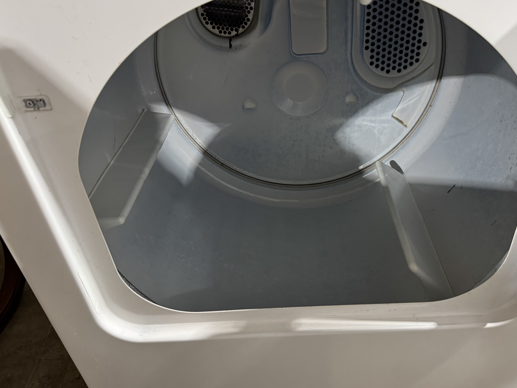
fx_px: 418
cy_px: 178
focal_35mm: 28
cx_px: 287
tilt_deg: -35.1
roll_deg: +4.2
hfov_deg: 63.3
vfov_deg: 49.7
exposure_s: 1/60
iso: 320
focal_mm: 6.76
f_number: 1.78
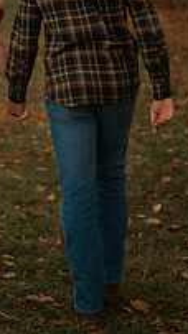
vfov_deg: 18.4
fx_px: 1029
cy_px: 100
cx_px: -6
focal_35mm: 116
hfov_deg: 10.3
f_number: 1.8
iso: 100
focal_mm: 50
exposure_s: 1/125
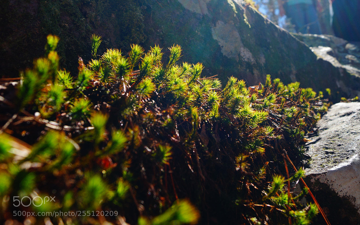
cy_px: 110
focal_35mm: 34
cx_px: 181
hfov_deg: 56.7
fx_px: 334
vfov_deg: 37.3
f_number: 7.1
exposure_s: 1/200
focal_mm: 22
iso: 100
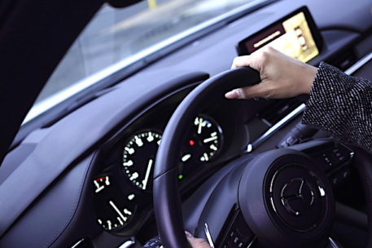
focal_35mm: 46
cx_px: 231
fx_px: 475
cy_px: 105
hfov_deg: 42.5
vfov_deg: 29.2
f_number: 3.2
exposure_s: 1/80
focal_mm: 35
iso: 500
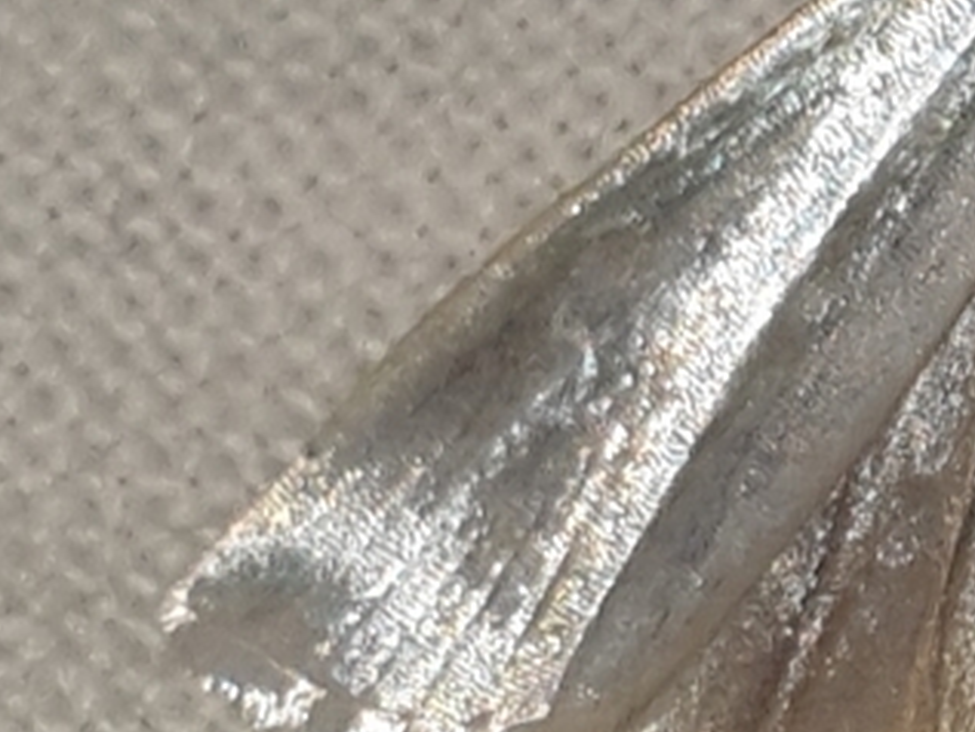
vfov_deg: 20.9
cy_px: 200
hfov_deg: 24.8
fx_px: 1972
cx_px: 1207
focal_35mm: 70
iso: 50
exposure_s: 1/1916
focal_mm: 4.3
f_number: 2.4
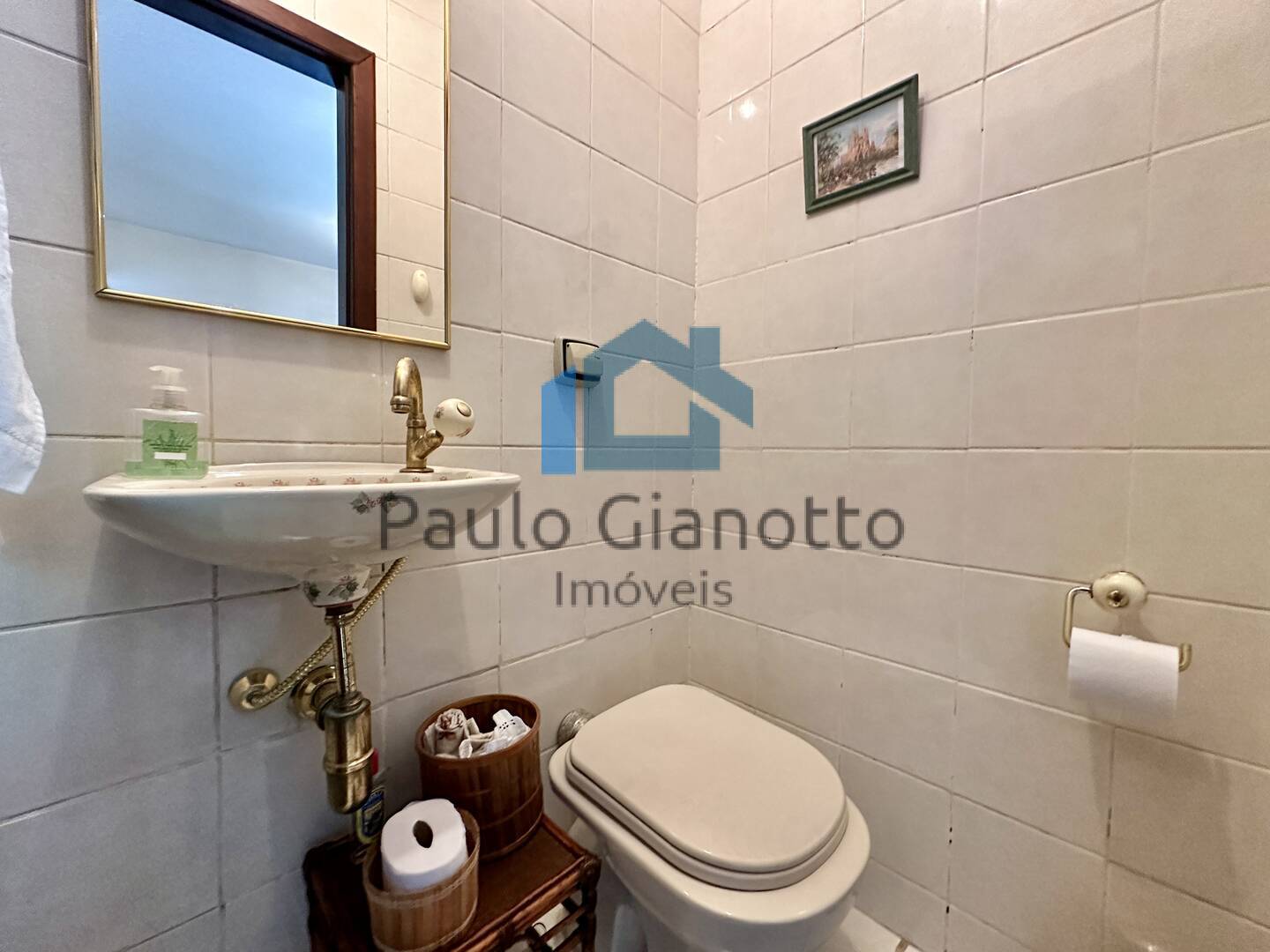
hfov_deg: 102.1
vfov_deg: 85.7
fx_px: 514
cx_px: 635
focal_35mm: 14
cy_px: 476
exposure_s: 1/60
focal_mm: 2.22
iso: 640
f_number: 2.2
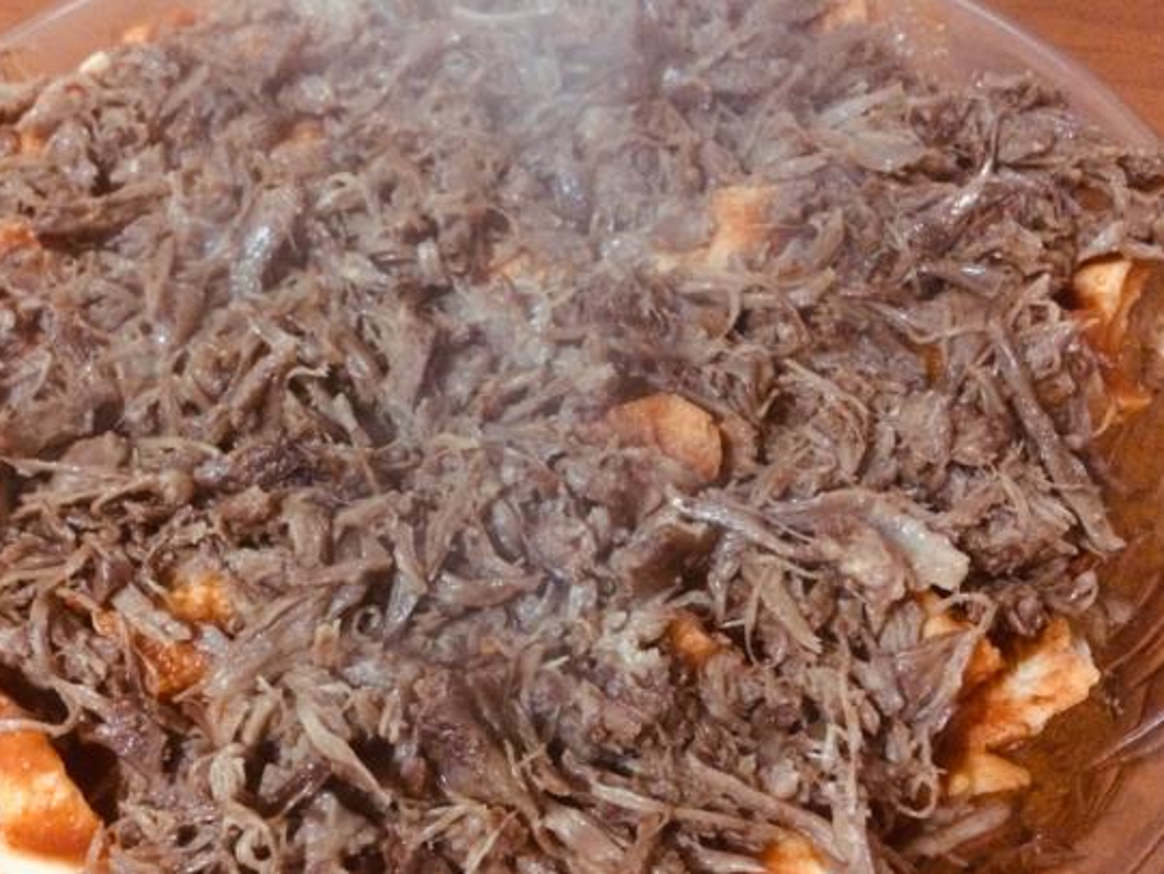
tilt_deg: -54.9
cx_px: 454
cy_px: 489
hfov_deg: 49.7
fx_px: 1244
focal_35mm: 37
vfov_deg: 38.6
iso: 500
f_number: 2.2
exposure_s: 1/17
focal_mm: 4.15
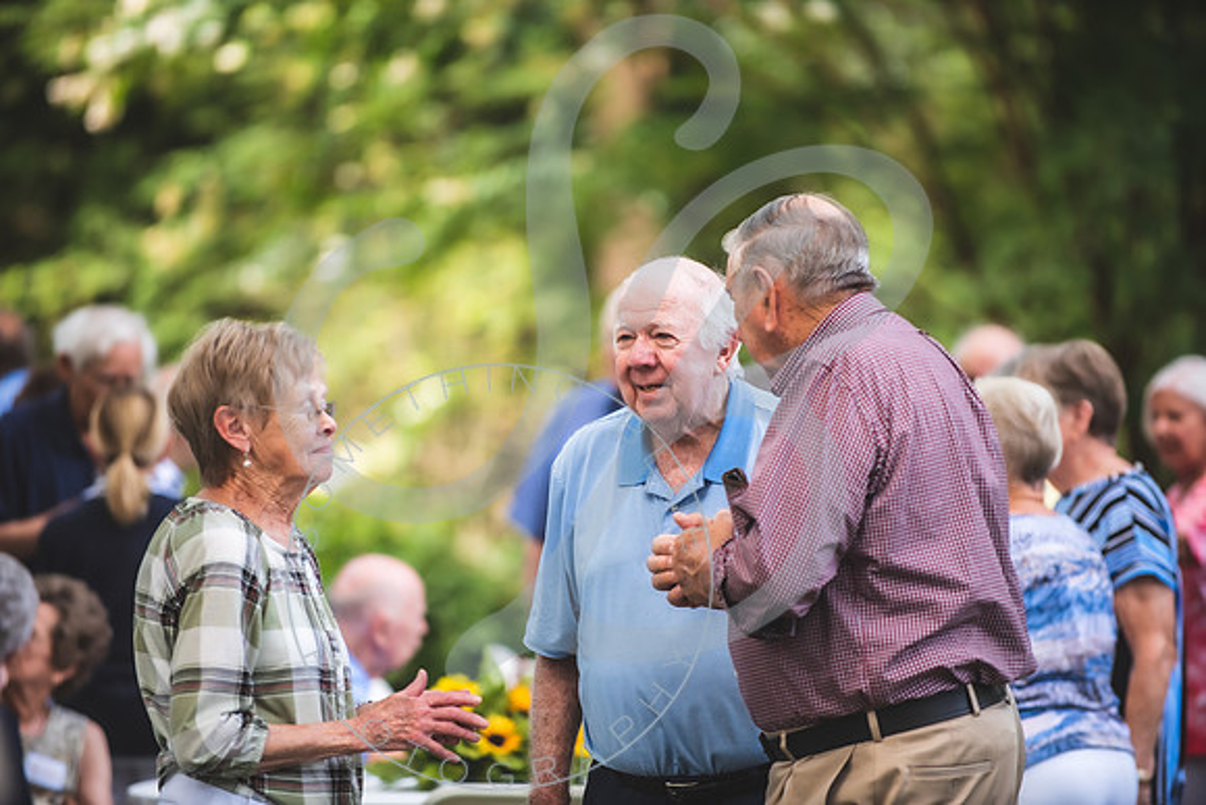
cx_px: 603
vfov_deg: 6.9
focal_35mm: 200
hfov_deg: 10.3
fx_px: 6701
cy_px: 402
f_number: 2.8
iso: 400
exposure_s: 1/400
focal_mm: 200
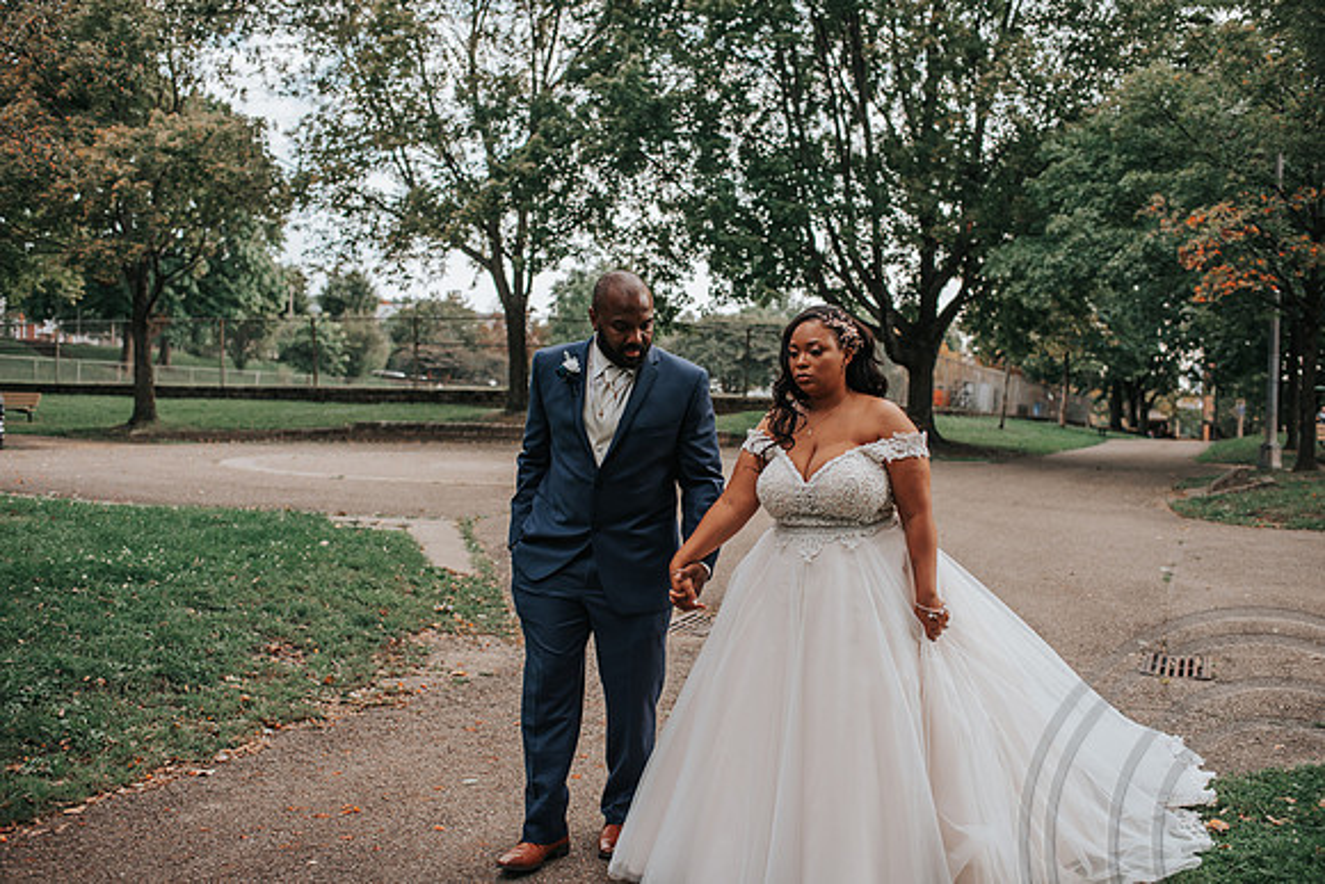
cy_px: 442
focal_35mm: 35
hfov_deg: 54.4
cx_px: 662
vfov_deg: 37.9
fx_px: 1288
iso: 220
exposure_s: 1/640
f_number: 2.8
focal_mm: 35
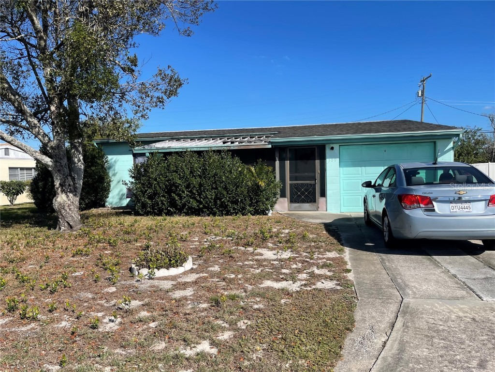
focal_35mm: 25
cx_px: 248
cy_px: 186
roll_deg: +2.5
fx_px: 357
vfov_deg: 54.9
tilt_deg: -2.6
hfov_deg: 69.4
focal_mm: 5.1
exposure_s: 1/3559
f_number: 1.6
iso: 32
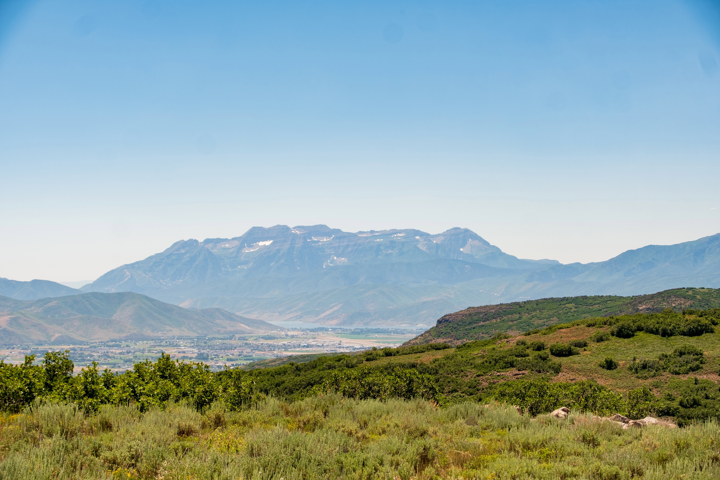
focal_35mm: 64
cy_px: 240
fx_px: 1280
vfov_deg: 21.2
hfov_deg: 31.4
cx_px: 360
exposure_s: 1/320
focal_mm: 42.4
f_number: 5.6
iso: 200
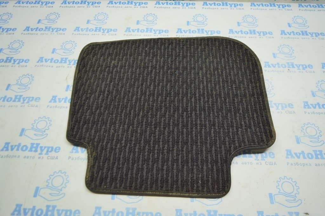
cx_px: 162
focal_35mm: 27
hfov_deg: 67.4
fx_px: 244
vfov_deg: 47.9
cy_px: 108
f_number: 3.5
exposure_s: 1/60
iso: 400
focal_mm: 18
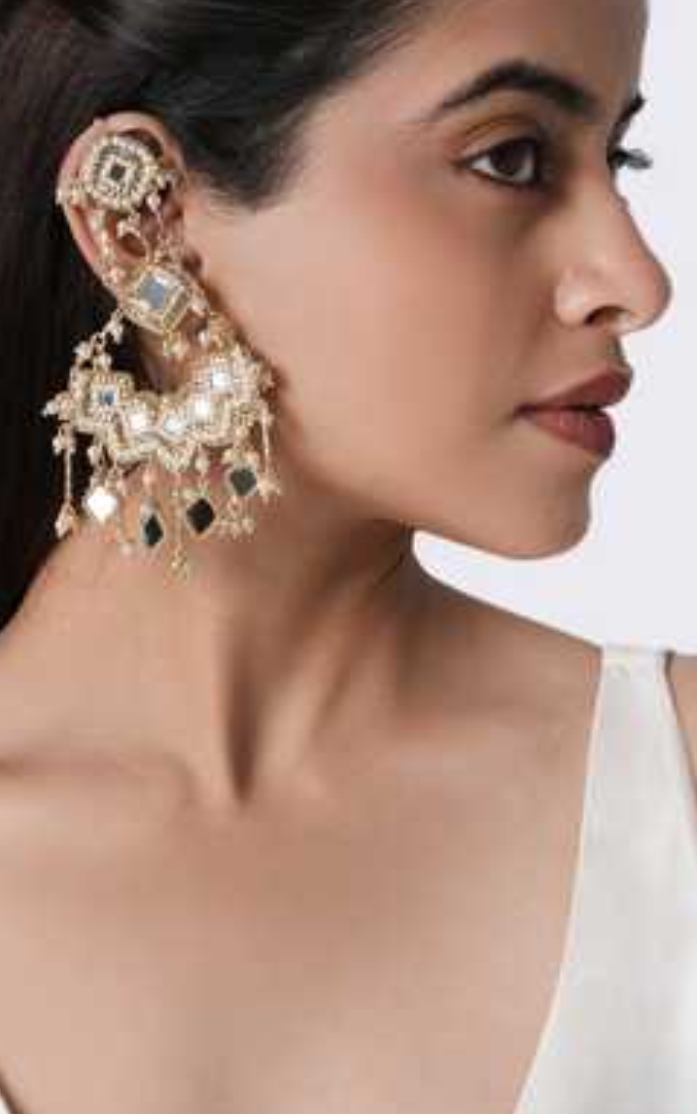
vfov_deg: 40.8
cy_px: 421
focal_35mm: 49
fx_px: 1488
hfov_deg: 26.3
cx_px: 254
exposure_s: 1/125
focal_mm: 35
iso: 100
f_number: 9.5
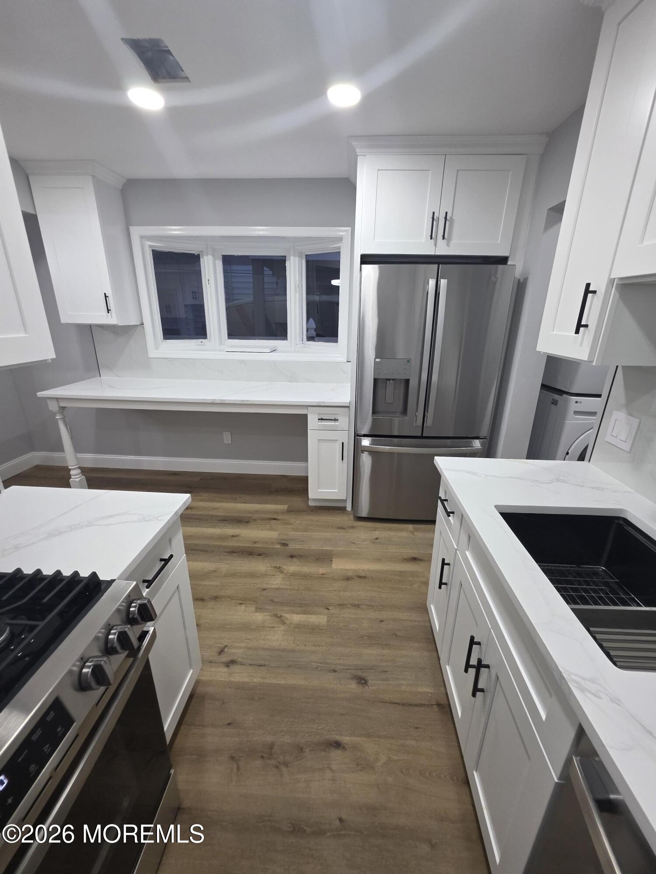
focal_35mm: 13
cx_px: 328
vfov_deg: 106.2
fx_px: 328
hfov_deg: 89.9
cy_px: 437
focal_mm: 2.2
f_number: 1.9
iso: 160
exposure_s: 1/120
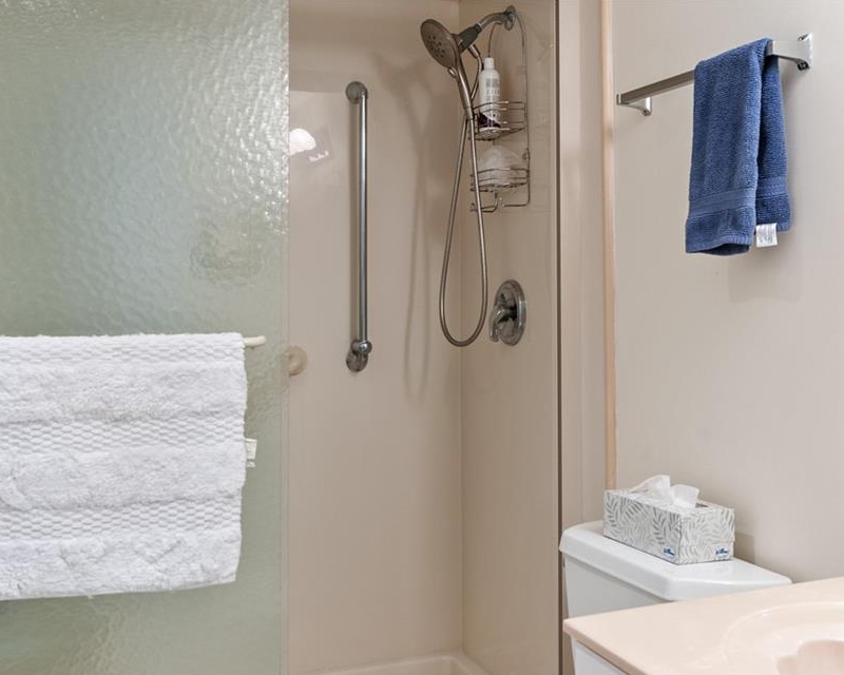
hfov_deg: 50.3
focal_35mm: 36
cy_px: 356
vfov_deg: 41.1
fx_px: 899
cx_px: 408
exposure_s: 1/5
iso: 200
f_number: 8
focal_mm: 20
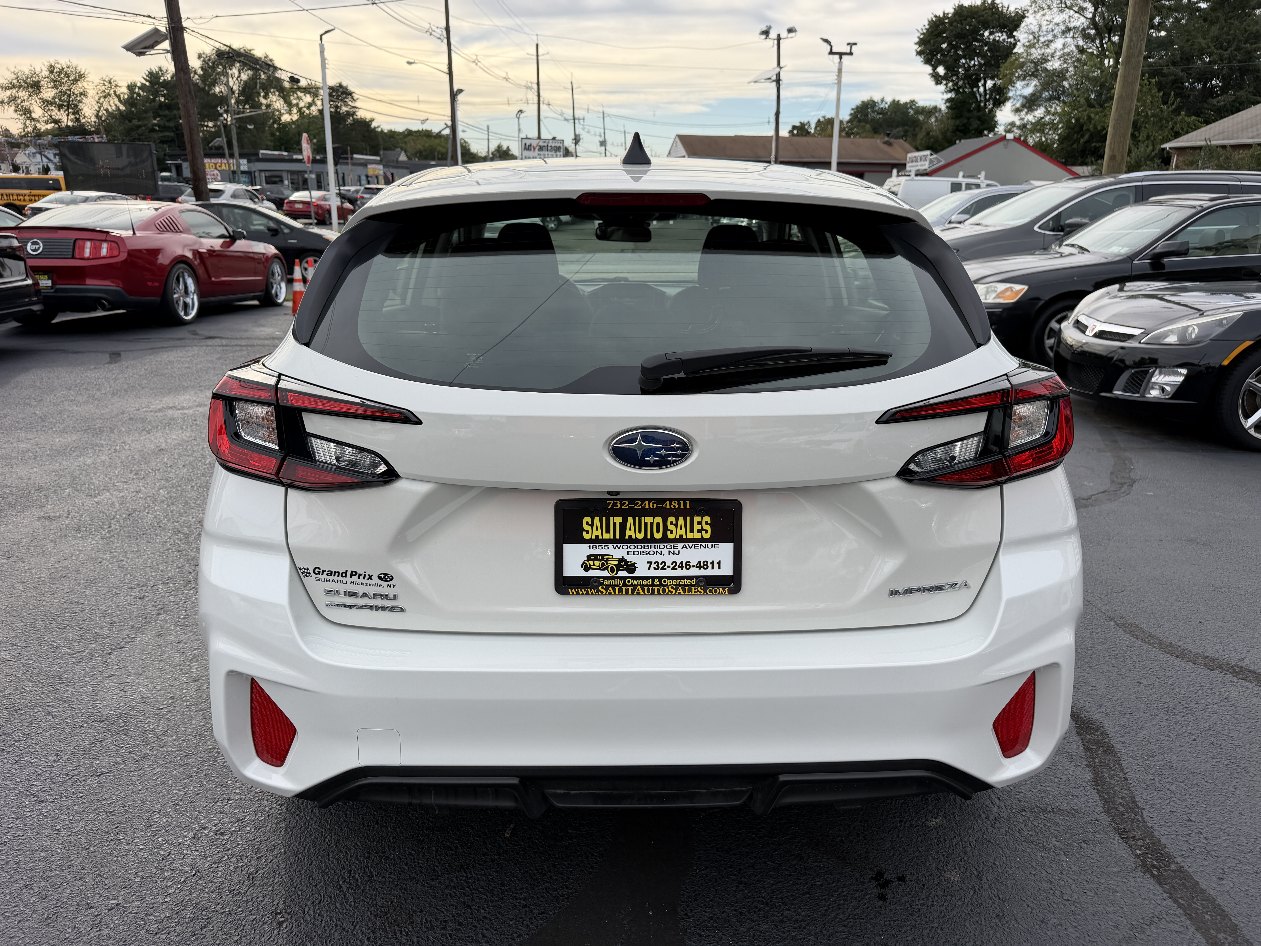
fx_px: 874
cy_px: 473
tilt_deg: -18.0
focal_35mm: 24
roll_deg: -1.7
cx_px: 630
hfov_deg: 71.6
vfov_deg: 56.8
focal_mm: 6.76
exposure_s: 1/1949
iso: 80
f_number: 1.78
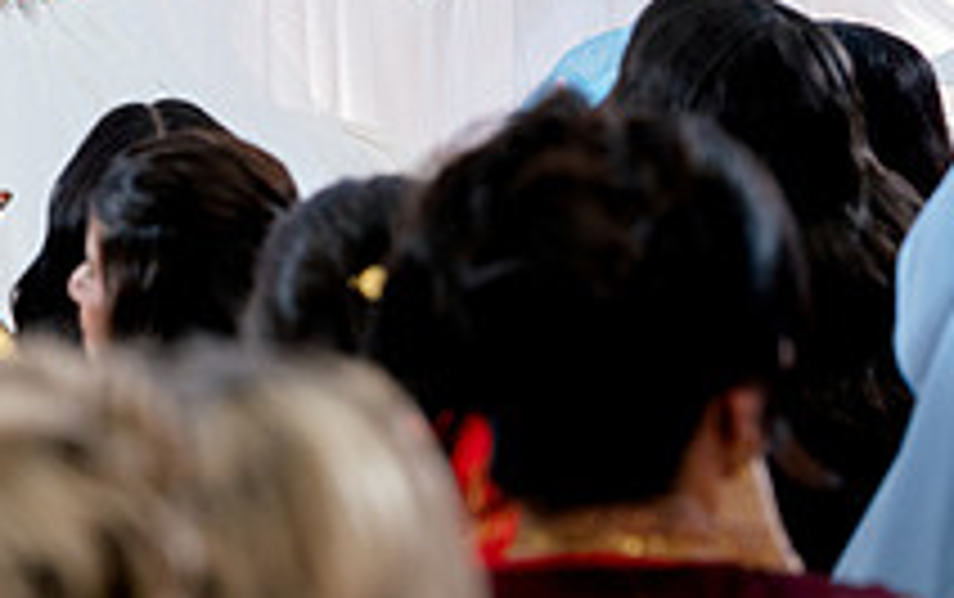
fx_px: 3462
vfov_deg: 9.8
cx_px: -282
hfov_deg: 15.0
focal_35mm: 133
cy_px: 75
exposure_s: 1/160
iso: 800
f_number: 2.8
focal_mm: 43
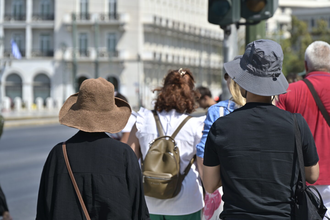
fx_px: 1421
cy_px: 110
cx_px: 165
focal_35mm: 155
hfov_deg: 13.2
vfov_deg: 8.9
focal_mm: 155
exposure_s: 1/500
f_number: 7.1
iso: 125
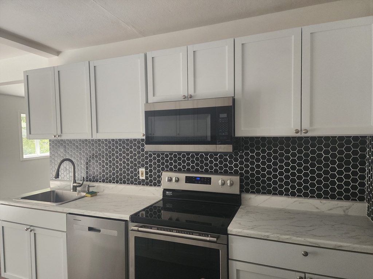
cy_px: 140
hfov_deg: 73.9
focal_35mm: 23
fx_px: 248
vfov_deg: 58.9
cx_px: 186
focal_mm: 6.4
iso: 200
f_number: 1.8
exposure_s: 1/120
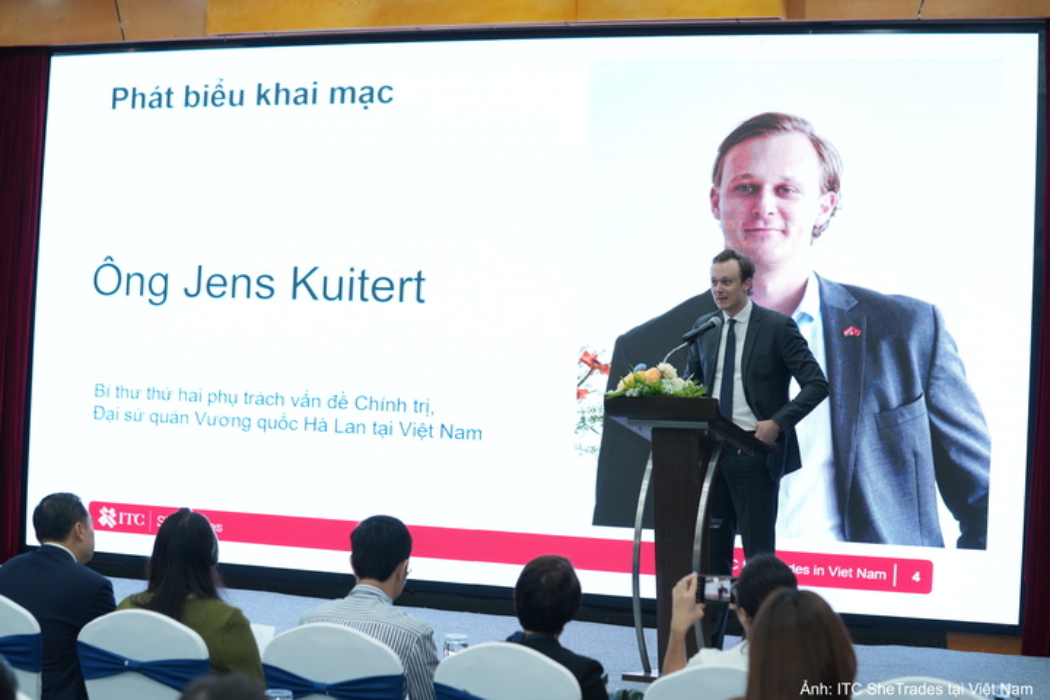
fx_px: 2042
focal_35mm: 70
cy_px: 350
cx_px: 525
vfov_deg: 19.5
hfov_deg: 28.8
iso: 800
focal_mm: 70
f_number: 3.5
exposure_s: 1/100
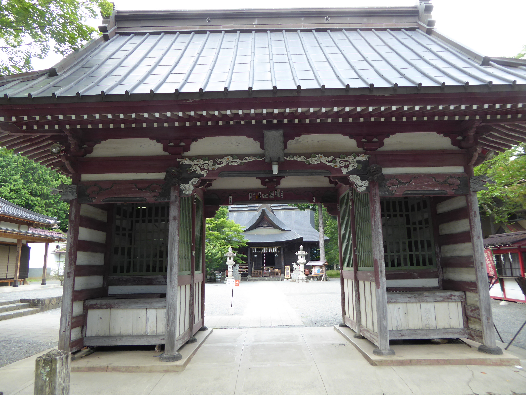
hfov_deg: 69.4
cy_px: 198
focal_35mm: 25
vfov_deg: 54.9
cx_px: 263
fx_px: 380
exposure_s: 1/60
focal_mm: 4.3
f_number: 3.3
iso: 100
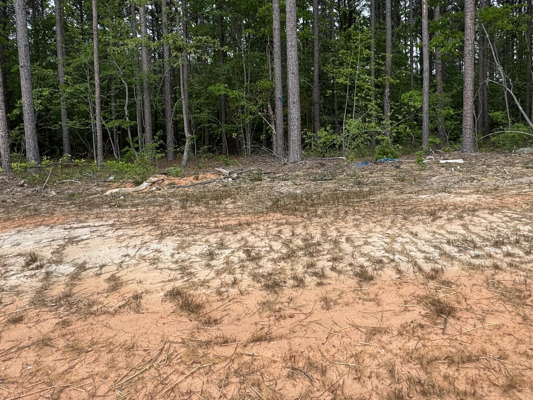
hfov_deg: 65.1
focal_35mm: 27
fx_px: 416
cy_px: 138
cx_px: 297
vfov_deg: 50.6
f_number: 2.2
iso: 40
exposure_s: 1/349
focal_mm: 2.22
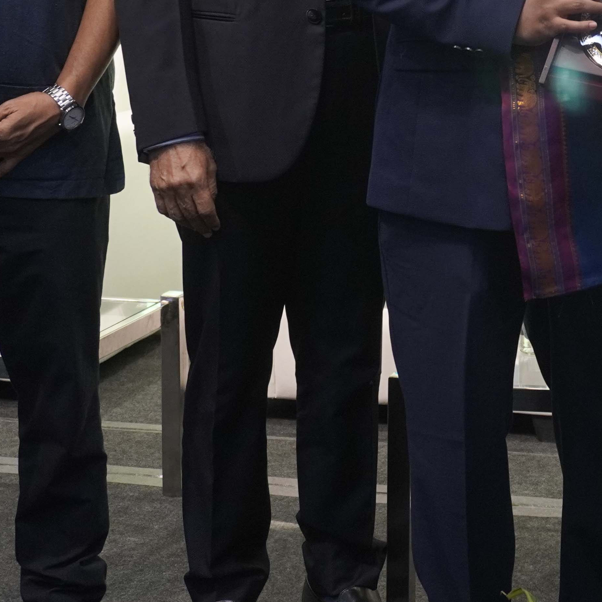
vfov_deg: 20.4
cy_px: 36
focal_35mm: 83
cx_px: 674
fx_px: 1633
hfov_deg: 19.9
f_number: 4
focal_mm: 20
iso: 1000
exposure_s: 1/160
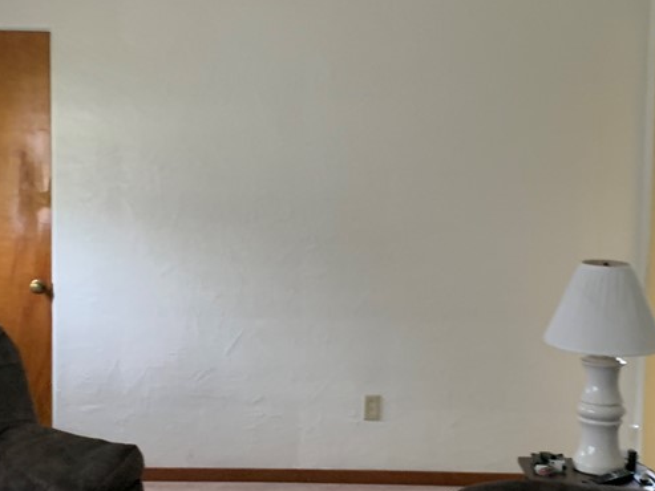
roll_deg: -2.5
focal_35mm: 54
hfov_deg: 35.5
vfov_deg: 27.0
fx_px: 1022
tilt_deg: -2.4
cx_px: 348
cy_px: 253
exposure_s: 1/58
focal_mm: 4.25
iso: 400
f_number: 1.8
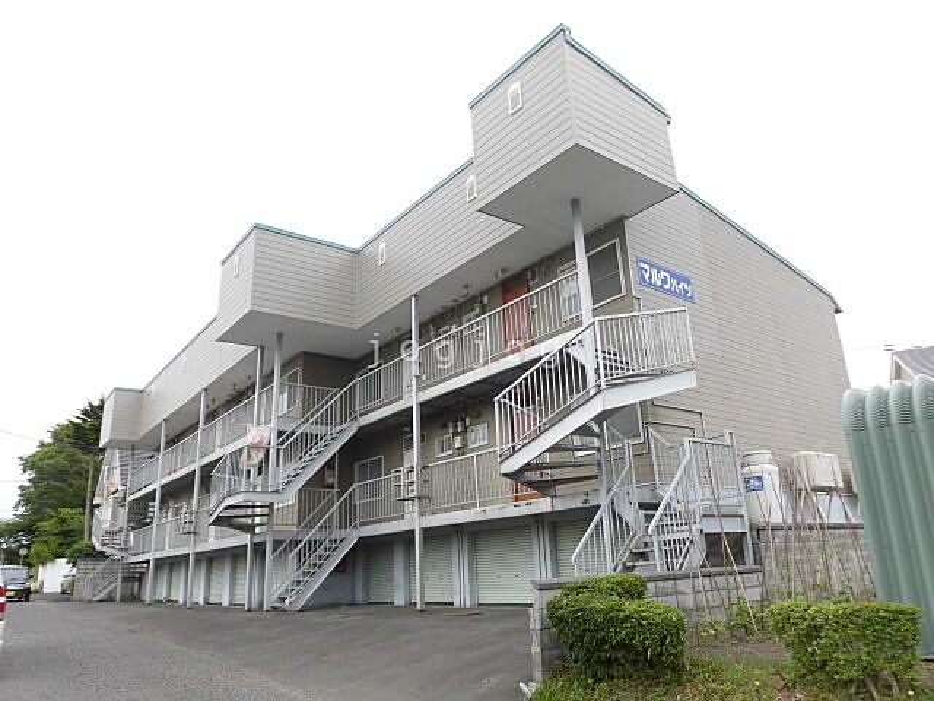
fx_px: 648
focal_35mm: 24
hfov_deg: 71.6
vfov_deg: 56.8
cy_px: 350
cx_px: 467
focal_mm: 4.3
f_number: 3.1
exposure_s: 1/640
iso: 100
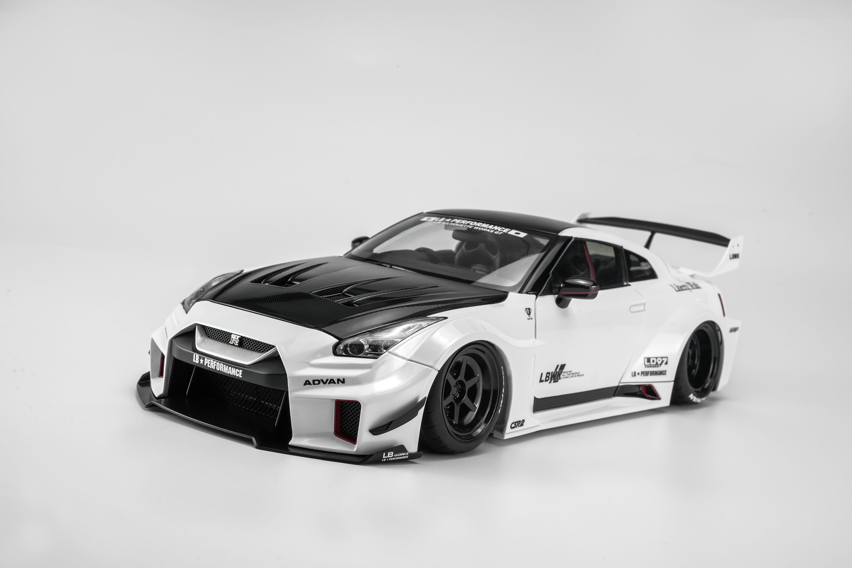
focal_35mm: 42
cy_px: 284
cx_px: 426
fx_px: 984
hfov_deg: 46.8
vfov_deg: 32.2
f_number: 20
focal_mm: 41.6
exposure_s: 1/30
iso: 400
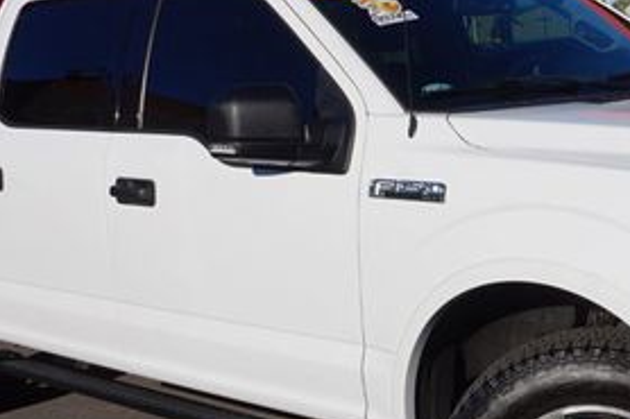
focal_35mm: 69
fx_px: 1207
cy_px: 281
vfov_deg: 19.6
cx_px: 433
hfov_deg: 29.0
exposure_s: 1/200
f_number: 14
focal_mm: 20
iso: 100
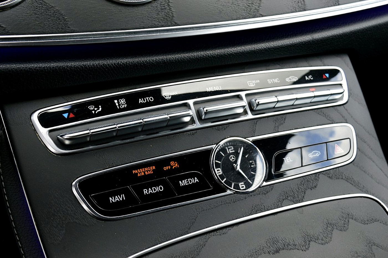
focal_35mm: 51
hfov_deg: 38.9
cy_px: 129
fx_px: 549
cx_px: 194
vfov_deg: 26.4
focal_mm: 34
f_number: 8
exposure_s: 1/60
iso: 640
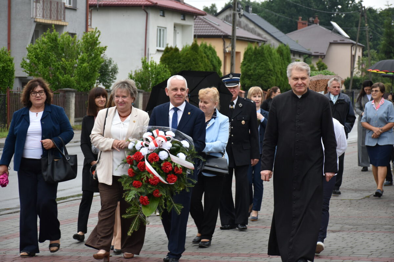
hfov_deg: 17.1
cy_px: 131
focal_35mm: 120
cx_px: 197
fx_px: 1313
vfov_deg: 11.4
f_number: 7.1
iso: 400
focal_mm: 80
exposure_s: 1/160
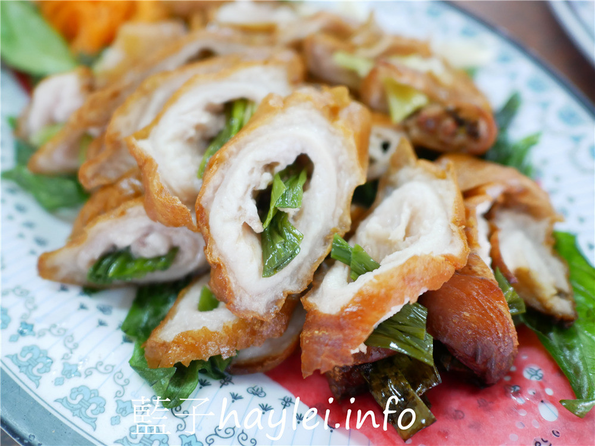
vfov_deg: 46.8
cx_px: 298
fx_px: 516
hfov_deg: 60.0
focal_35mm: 30
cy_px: 223
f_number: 1.7
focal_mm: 15
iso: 640
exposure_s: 1/60
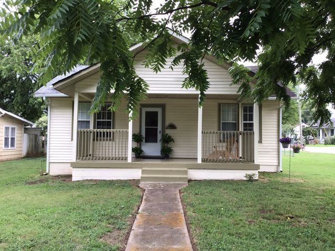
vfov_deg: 45.4
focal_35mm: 31
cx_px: 168
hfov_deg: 58.4
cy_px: 126
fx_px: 300
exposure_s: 1/120
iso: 40
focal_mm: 3.3
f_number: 2.4
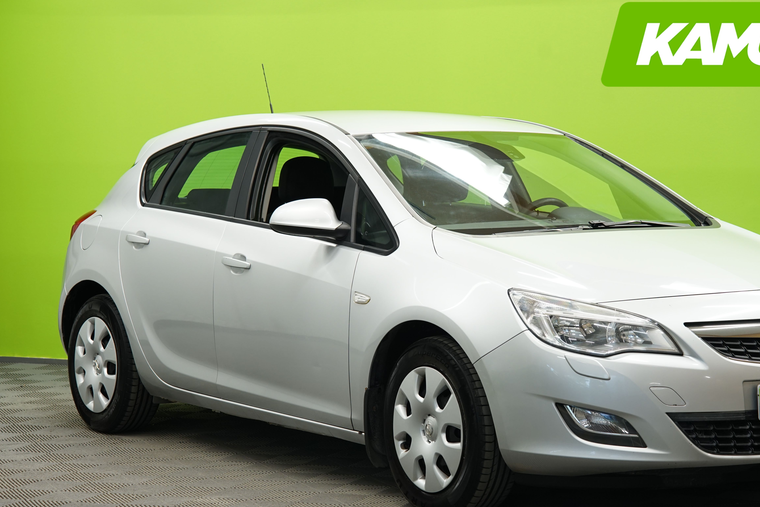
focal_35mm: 92
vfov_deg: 14.9
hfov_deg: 22.1
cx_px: 477
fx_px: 1942
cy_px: 299
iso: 500
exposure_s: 1/15
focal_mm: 71
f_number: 5.6
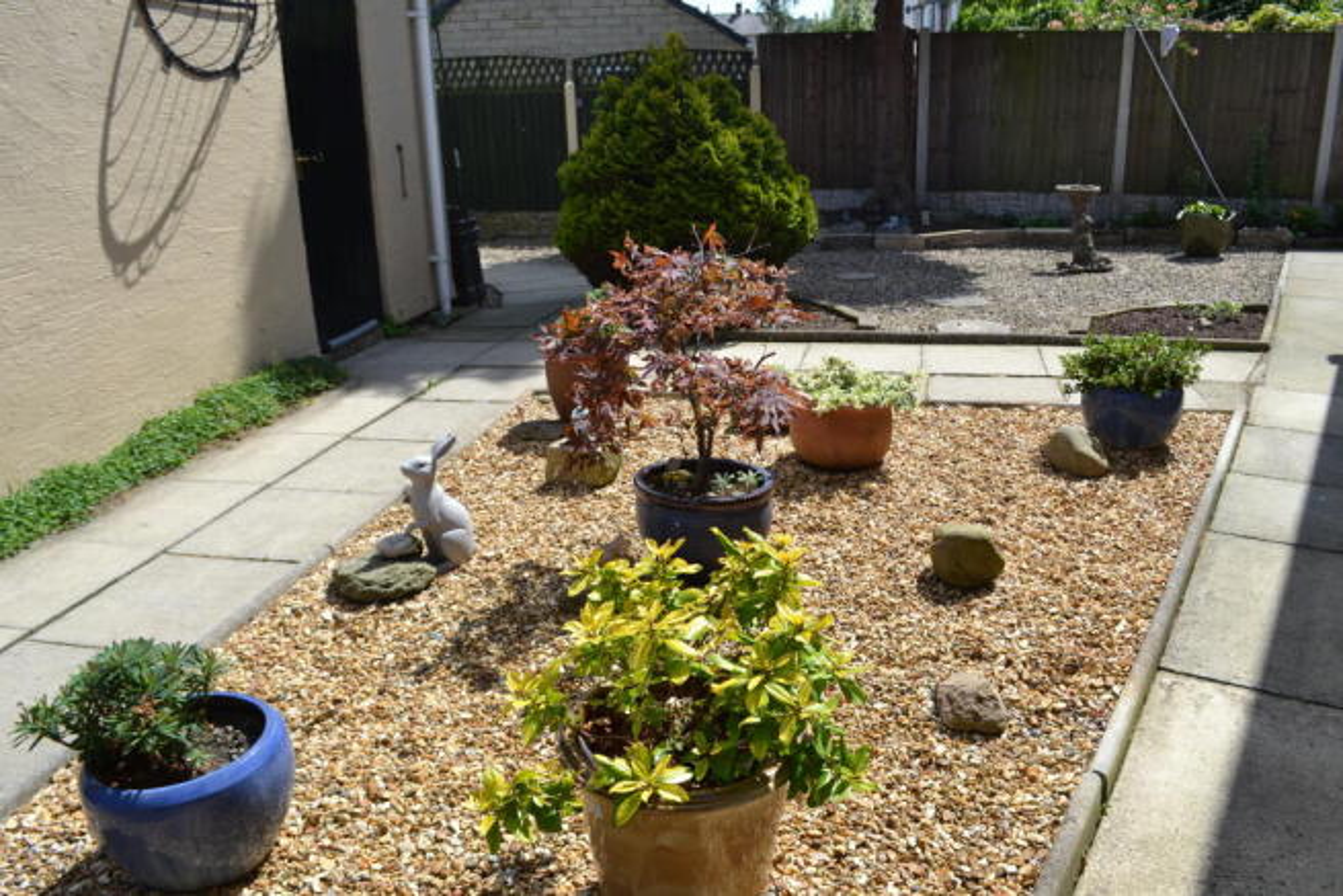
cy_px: 448
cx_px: 672
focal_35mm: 27
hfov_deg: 67.4
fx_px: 1007
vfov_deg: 48.0
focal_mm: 18
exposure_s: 1/250
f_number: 8
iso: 100
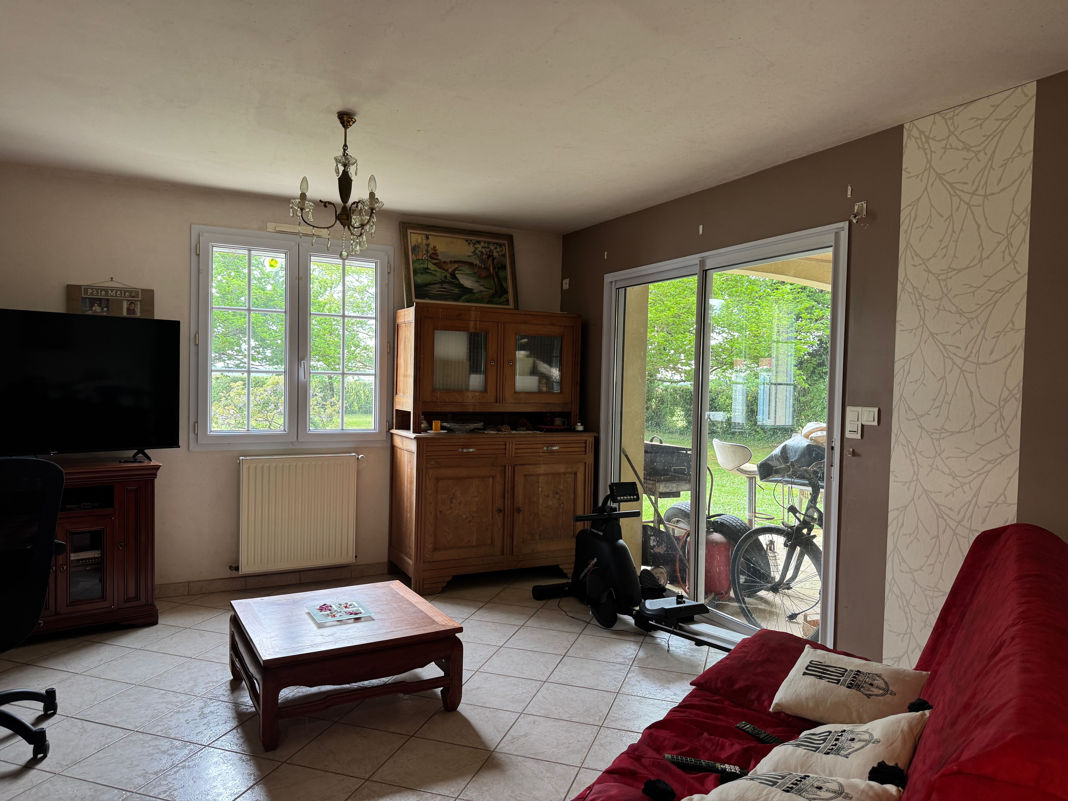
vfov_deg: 56.8
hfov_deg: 71.6
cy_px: 400
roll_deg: -0.6
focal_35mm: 24
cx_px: 534
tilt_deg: -1.8
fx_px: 740
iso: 125
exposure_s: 1/50
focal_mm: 6.76
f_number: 1.78
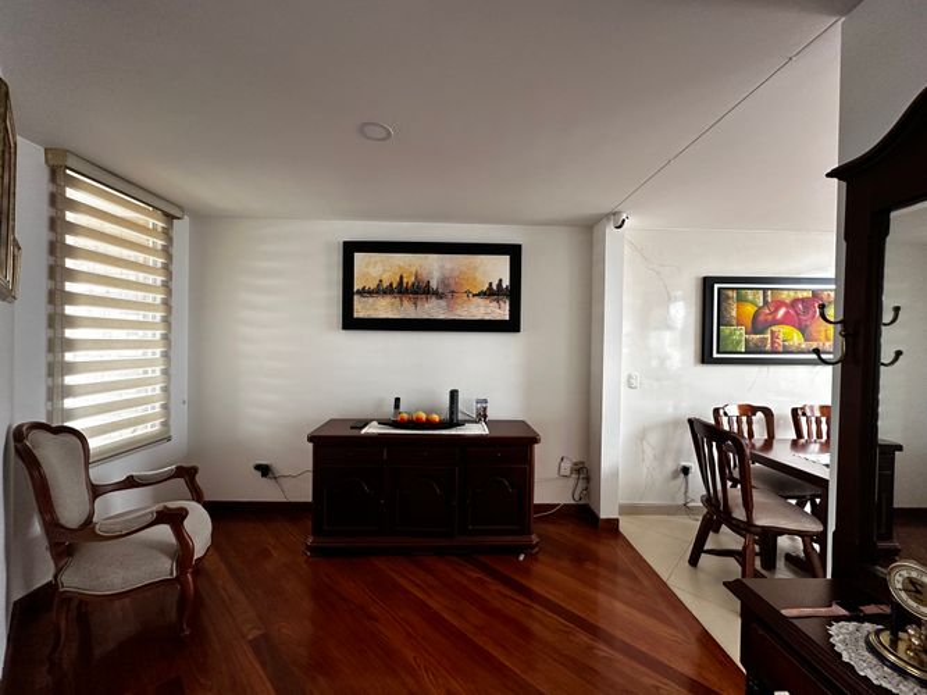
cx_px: 464
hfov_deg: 102.1
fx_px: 375
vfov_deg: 85.7
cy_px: 348
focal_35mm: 14
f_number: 2.2
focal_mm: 2.22
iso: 200
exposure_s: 1/99
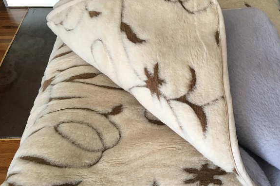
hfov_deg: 46.0
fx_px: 327
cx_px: 176
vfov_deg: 31.9
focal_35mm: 42
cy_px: 102
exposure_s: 1/33
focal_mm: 4.15
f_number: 2.2
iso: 64
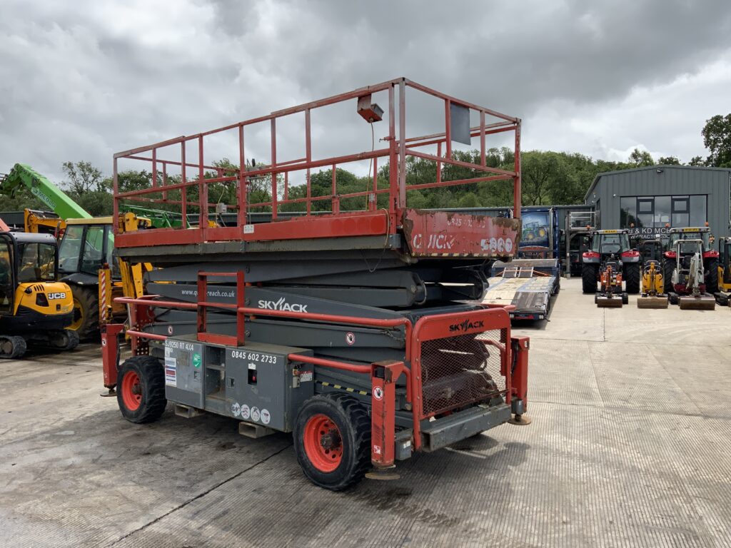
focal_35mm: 29
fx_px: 612
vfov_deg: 48.2
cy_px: 274
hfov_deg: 61.7
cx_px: 366
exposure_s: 1/2141
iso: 16
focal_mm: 3
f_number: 1.8
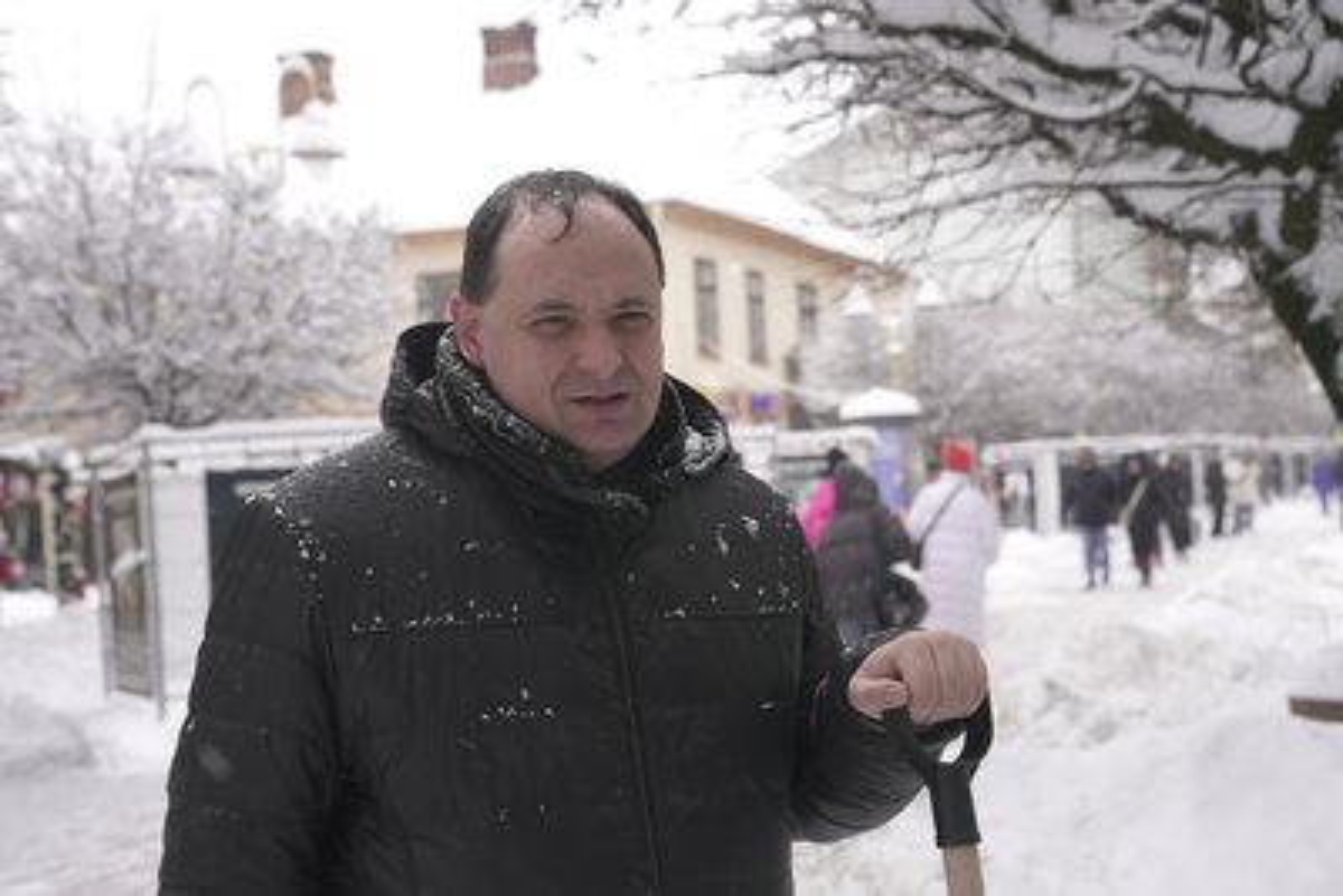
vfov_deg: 27.0
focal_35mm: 50
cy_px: 448
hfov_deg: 39.6
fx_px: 1866
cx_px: 672
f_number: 5
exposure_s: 1/100
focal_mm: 50
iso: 100
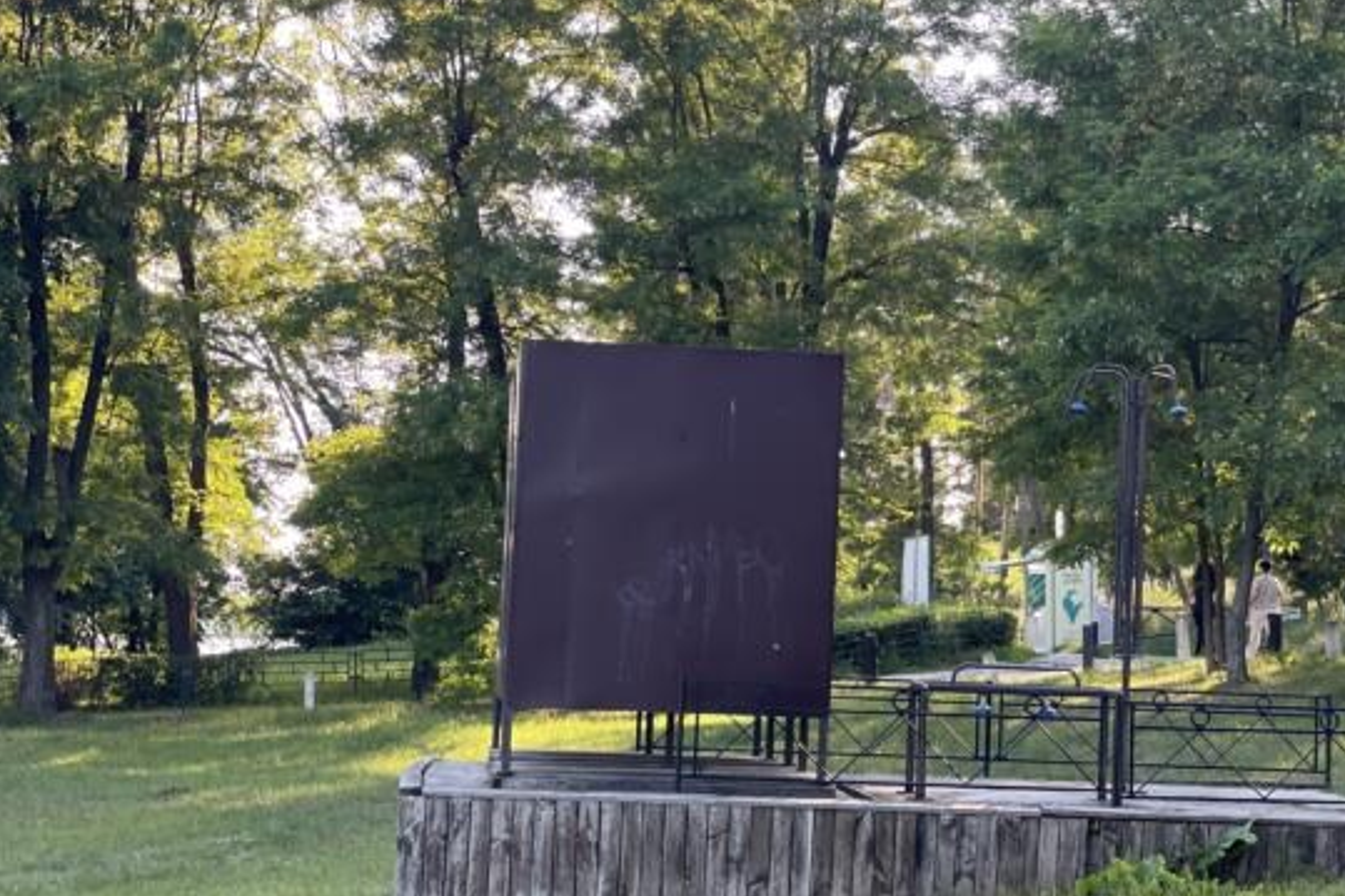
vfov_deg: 17.5
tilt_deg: +6.2
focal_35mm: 78
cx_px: 847
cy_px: 431
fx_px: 2913
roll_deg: -0.9
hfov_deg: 25.9
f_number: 2
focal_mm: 6
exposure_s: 1/122
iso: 40
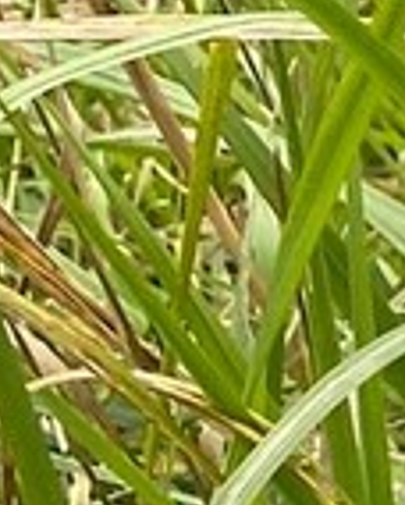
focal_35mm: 257
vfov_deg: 7.4
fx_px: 3842
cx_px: 2494
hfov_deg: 4.5
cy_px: 665
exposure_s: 1/715
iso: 32
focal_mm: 4.25
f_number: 1.8
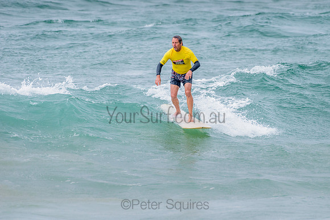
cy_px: 85
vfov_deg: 2.2
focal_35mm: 613
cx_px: 202
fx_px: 5620
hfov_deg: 3.4
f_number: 5.6
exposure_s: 1/2000
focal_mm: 500
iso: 1100
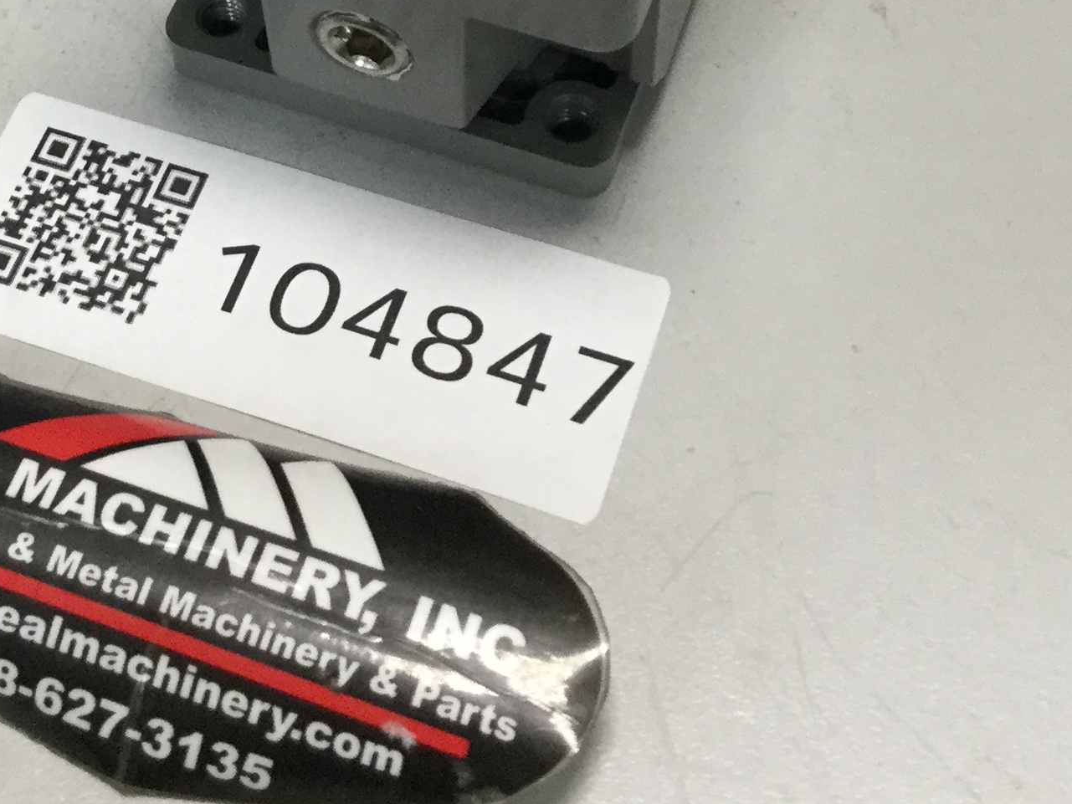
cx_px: 391
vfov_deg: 17.9
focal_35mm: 79
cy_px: -119
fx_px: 2447
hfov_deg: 24.6
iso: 40
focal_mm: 3.3
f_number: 2.4
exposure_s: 1/30
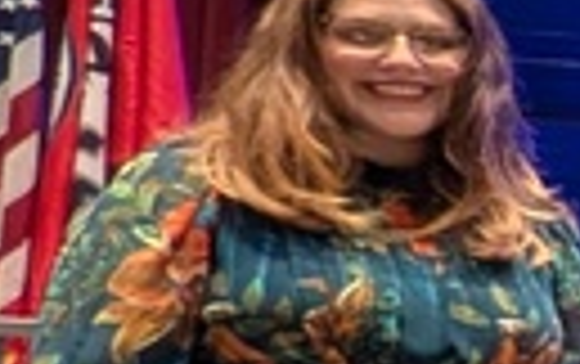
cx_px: 2253
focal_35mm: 101
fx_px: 1599
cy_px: 402
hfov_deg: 8.3
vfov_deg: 12.8
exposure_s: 1/24
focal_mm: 2.02
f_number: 1.7
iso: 142
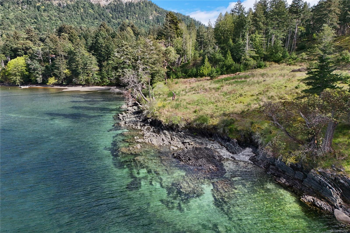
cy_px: 116
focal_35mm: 30
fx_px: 292
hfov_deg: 61.9
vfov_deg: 43.6
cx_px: 175
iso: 100
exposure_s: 1/3200
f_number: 1.8
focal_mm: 20
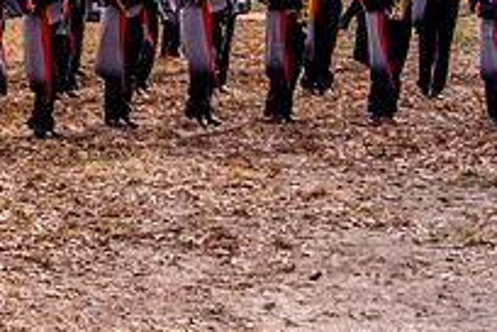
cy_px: 45
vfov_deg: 14.9
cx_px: -76
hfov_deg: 21.1
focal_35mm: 91
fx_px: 1256
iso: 800
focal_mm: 32
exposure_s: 1/1000
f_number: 6.3
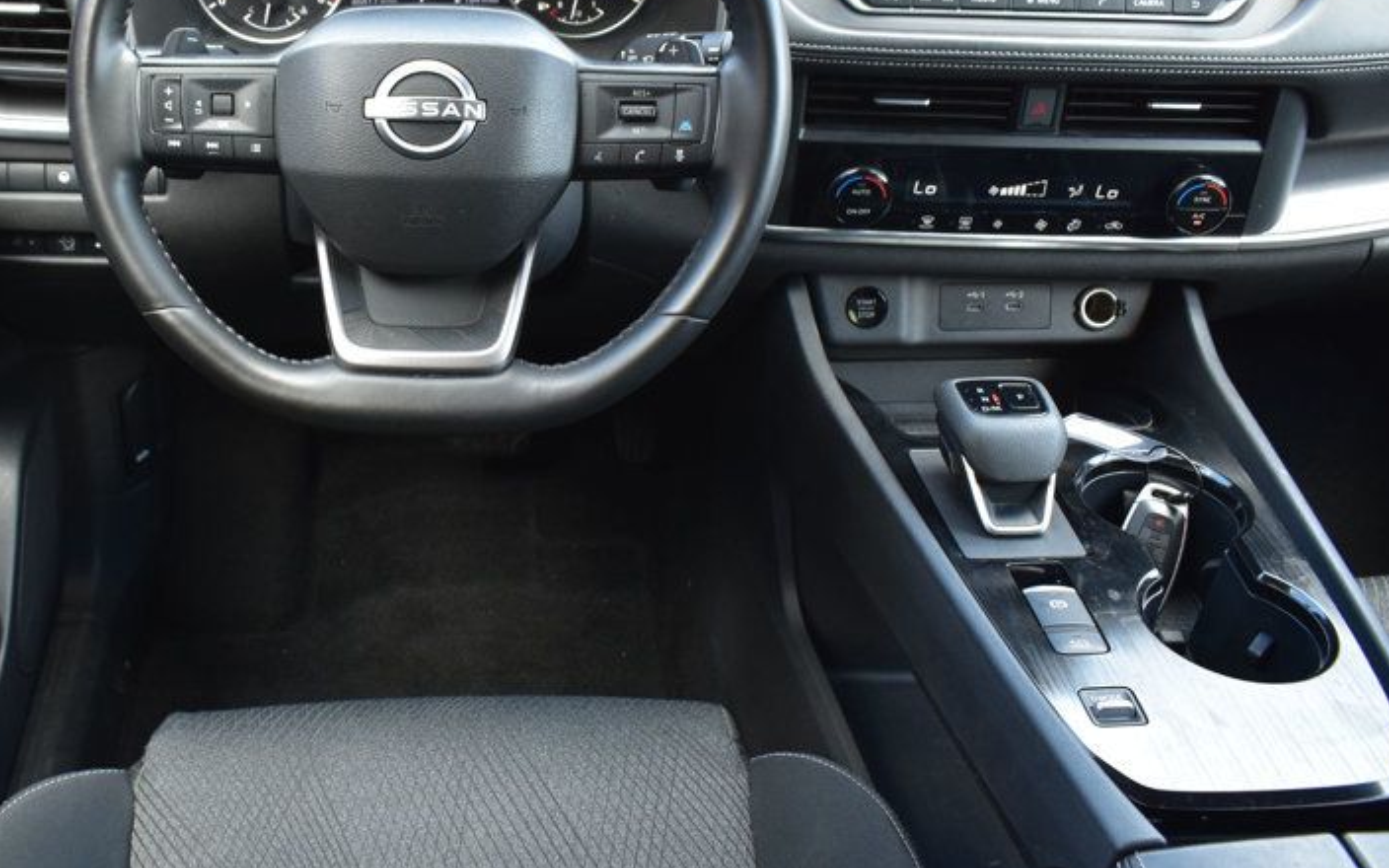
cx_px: 438
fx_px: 1514
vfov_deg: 31.9
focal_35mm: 40
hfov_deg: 48.3
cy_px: 359
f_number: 7.1
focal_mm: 18
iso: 400
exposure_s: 1/30
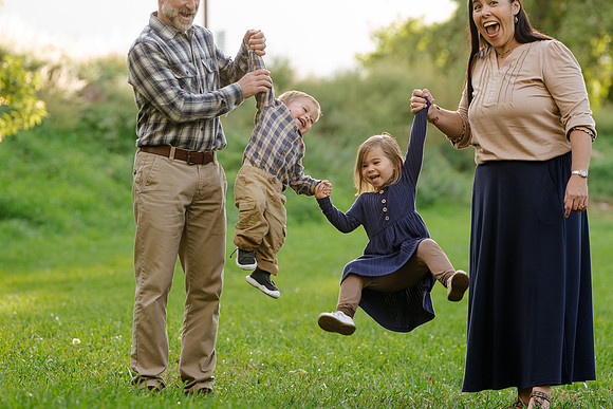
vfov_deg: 6.9
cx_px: 306
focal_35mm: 200
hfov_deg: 10.3
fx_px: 3406
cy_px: 204
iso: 640
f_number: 5.6
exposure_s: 1/200
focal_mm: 200
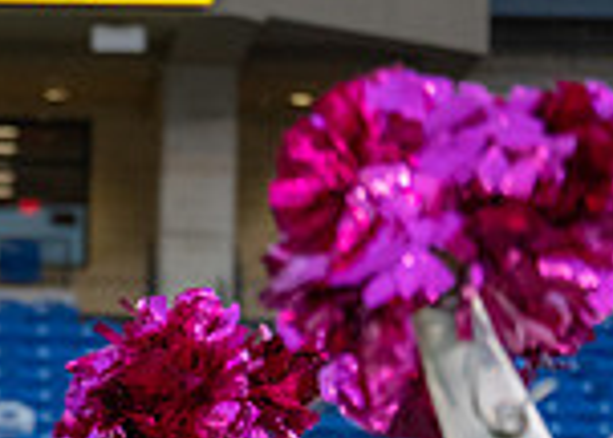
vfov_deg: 5.1
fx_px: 4912
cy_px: 694
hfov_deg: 7.0
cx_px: -447
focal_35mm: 282
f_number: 2.8
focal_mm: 70
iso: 2000
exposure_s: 1/1000
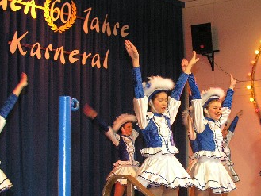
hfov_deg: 22.7
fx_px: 641
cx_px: 211
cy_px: 157
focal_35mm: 85
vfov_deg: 17.2
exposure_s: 1/30
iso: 200
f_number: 4
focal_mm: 8.9
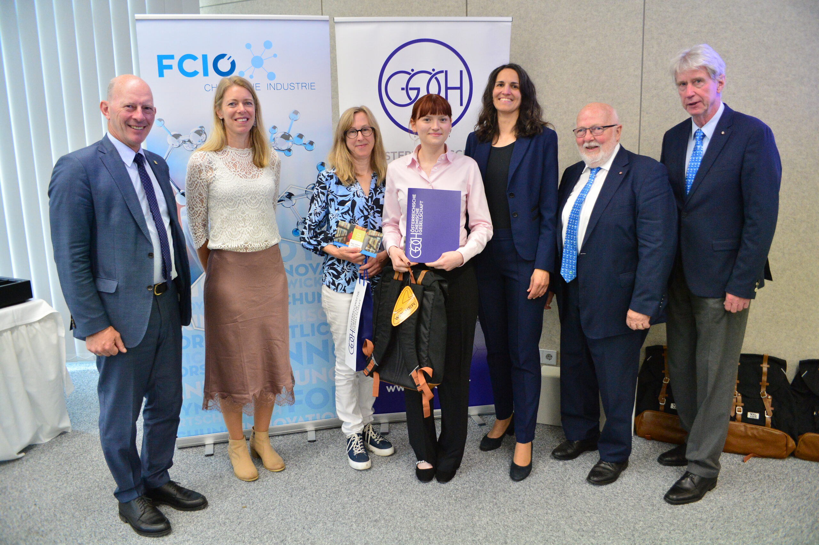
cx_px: 410
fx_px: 637
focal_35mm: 28
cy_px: 272
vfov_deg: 46.4
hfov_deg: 65.5
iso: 3200
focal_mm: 28
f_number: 3.5
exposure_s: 1/500
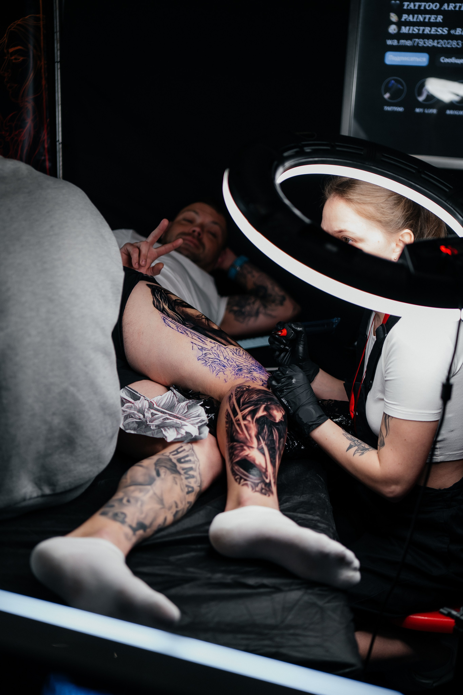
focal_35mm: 45
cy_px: 348
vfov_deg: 43.6
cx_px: 232
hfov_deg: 29.9
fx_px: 868
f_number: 1.8
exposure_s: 1/250
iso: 500
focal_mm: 45
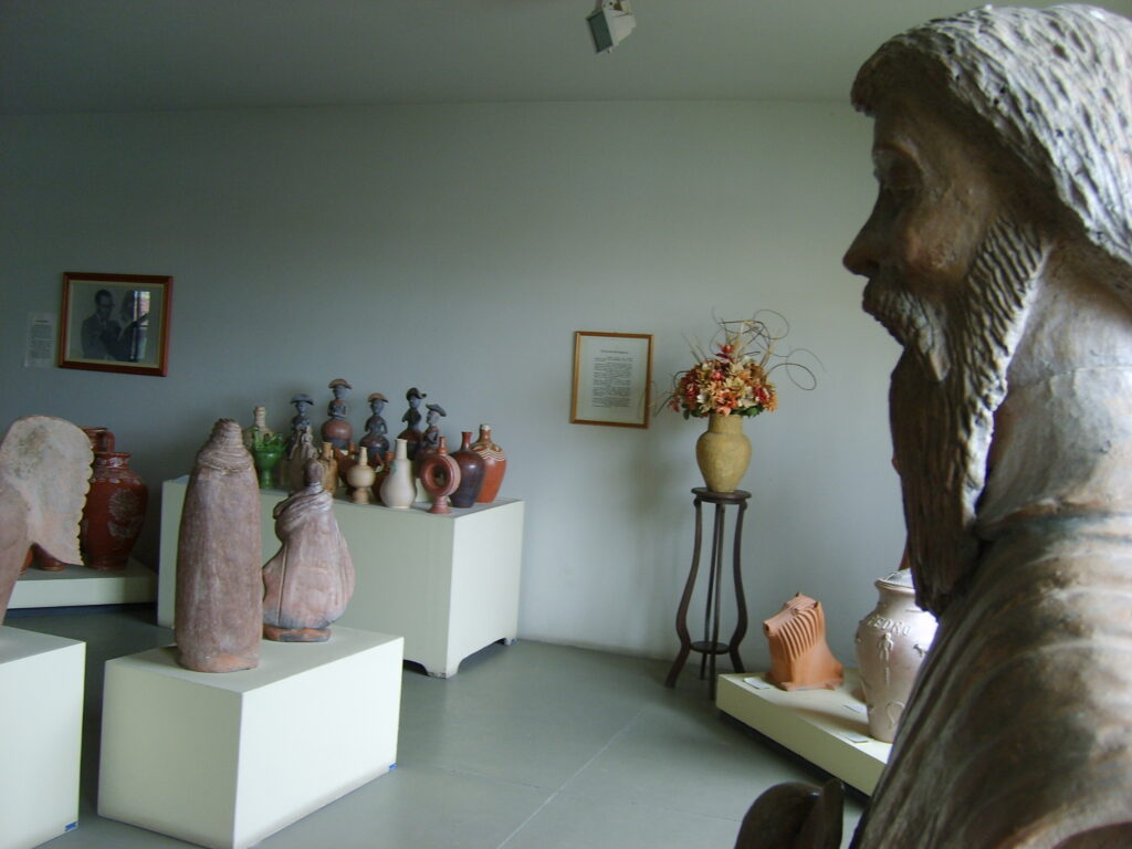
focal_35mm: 35
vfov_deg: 40.7
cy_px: 424
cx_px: 566
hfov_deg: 52.6
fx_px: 1145
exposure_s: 1/30
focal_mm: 5.8
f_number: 2.8
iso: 64
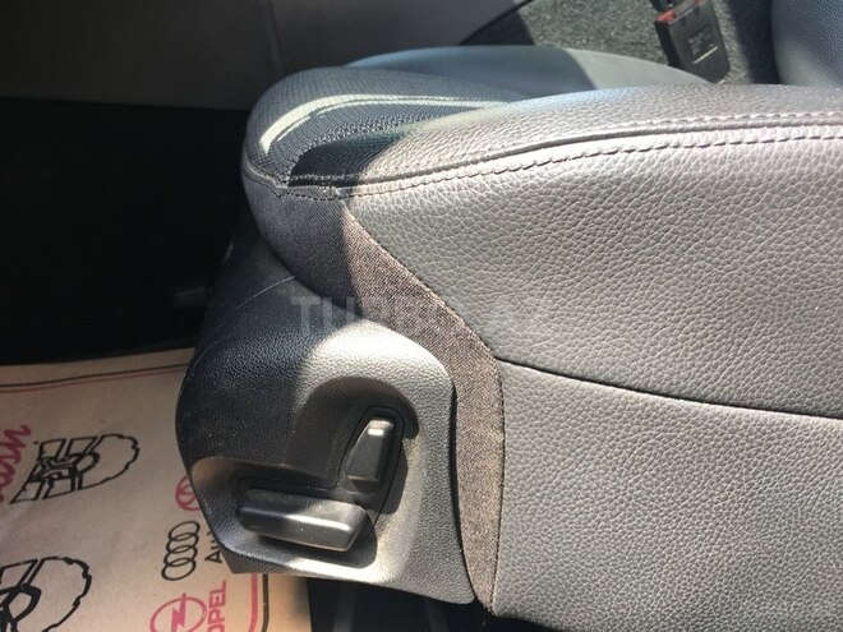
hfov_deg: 61.7
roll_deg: +0.9
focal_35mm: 29
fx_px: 706
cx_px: 422
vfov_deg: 48.2
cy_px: 316
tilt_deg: -22.2
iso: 25
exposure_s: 1/100
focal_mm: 4.15
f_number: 2.2
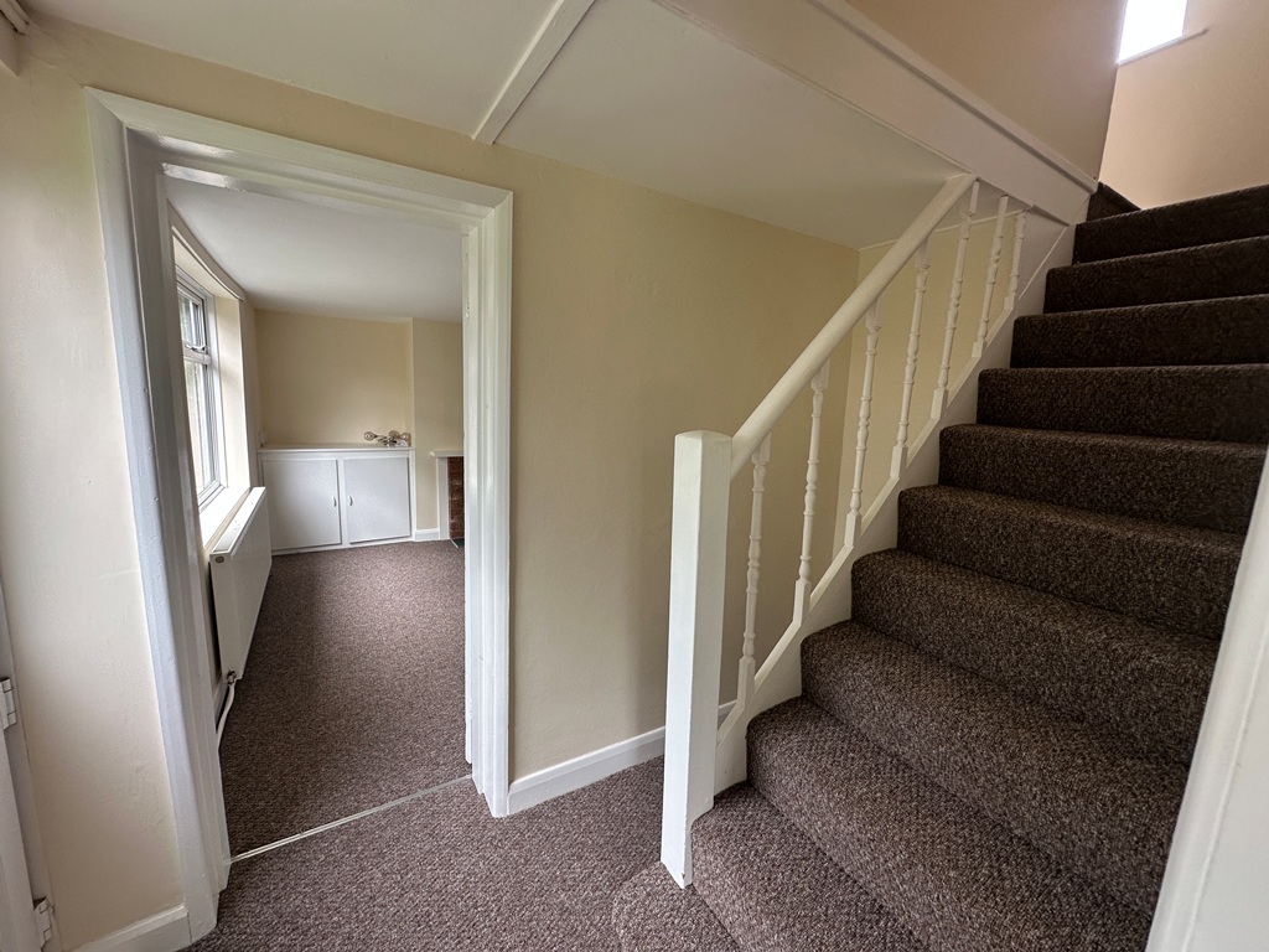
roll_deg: -1.9
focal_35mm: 14
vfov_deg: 85.7
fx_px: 513
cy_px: 476
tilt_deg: -7.8
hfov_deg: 102.1
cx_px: 634
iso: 100
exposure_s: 1/99
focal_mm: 2.22
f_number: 2.2
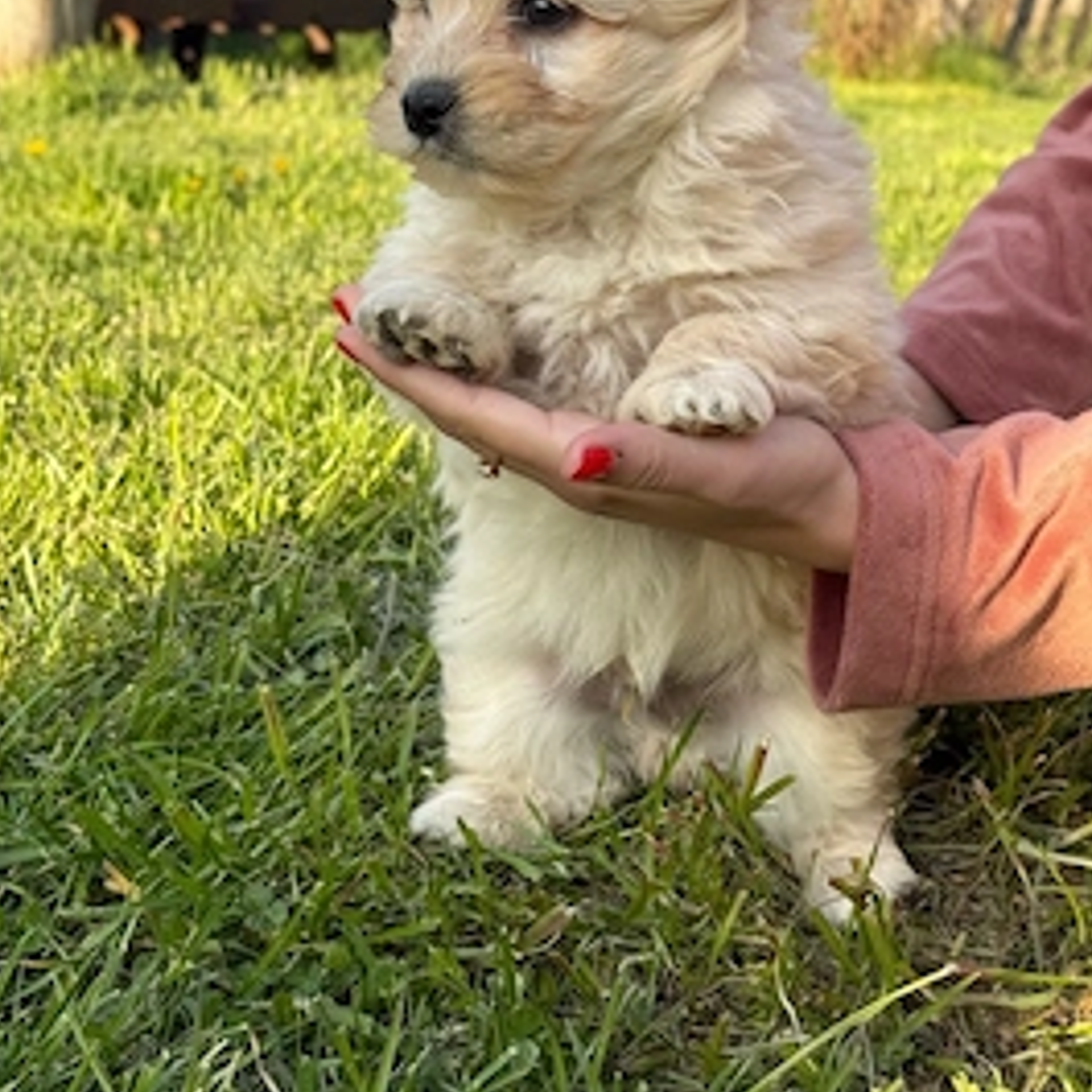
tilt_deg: -6.6
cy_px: 391
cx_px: 565
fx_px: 2284
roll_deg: +0.0
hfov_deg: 26.9
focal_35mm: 64
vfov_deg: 26.8
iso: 64
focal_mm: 6.76
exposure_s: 1/1000
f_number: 1.78
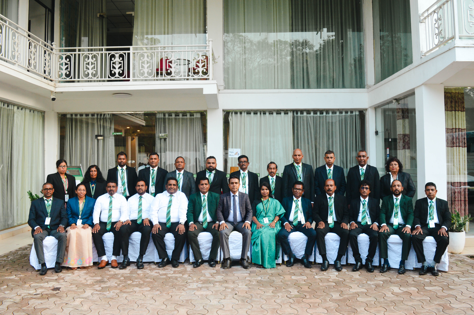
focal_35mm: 30
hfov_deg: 62.0
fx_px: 395
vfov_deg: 43.5
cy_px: 158
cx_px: 237
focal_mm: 20
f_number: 5
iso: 400
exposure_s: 1/100
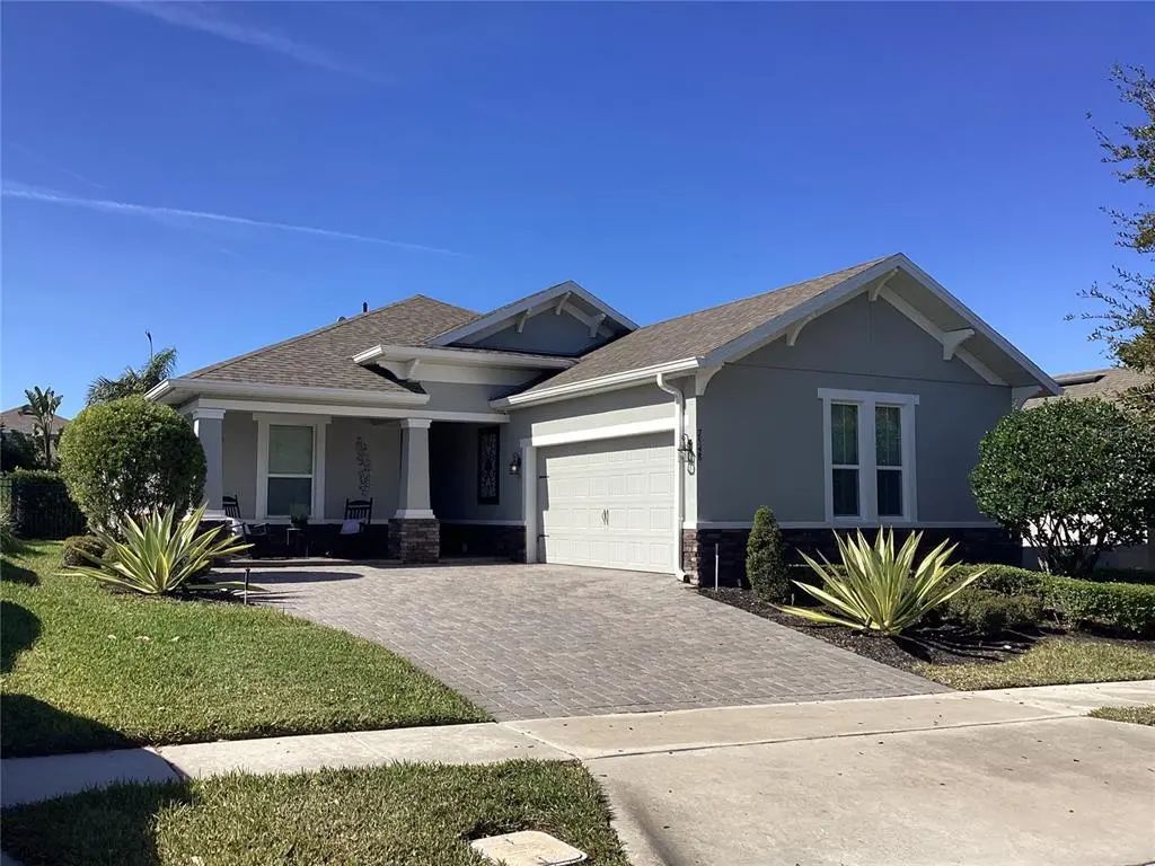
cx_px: 578
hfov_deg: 58.4
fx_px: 1034
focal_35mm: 31
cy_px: 433
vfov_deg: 45.4
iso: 25
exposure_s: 1/1481
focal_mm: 3.3
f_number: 2.4
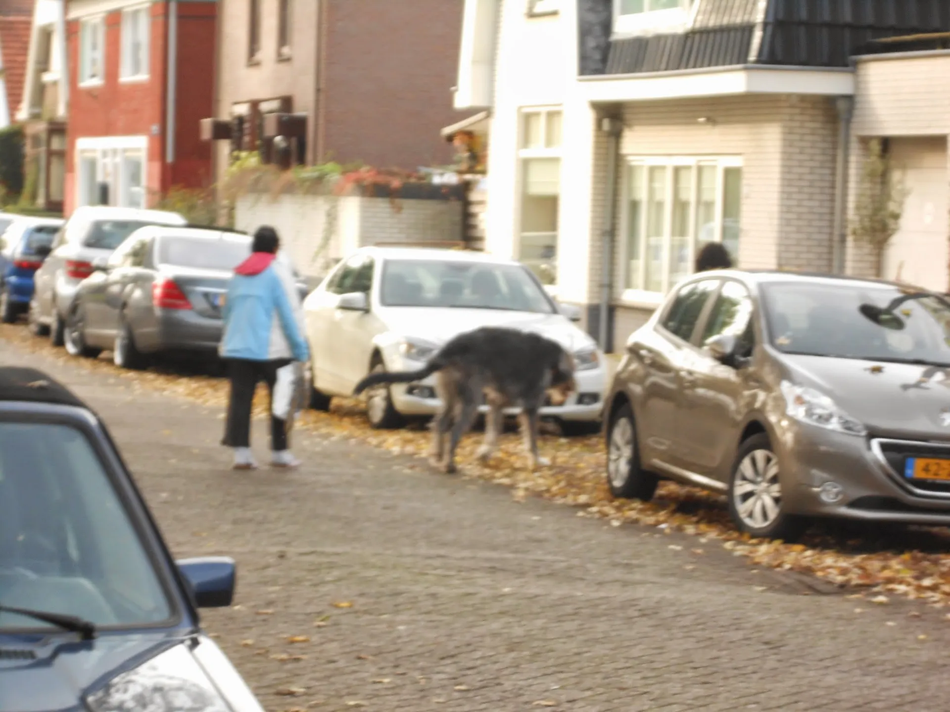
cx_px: 475
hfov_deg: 12.7
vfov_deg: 9.5
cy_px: 356
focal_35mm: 156
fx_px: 4281
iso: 200
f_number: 6.5
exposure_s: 1/60
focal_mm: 27.6
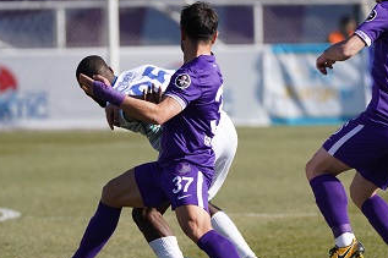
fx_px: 8154
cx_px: 184
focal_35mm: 757
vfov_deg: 1.8
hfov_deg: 2.7
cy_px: 168
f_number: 5.6
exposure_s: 1/2000
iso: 500
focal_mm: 400
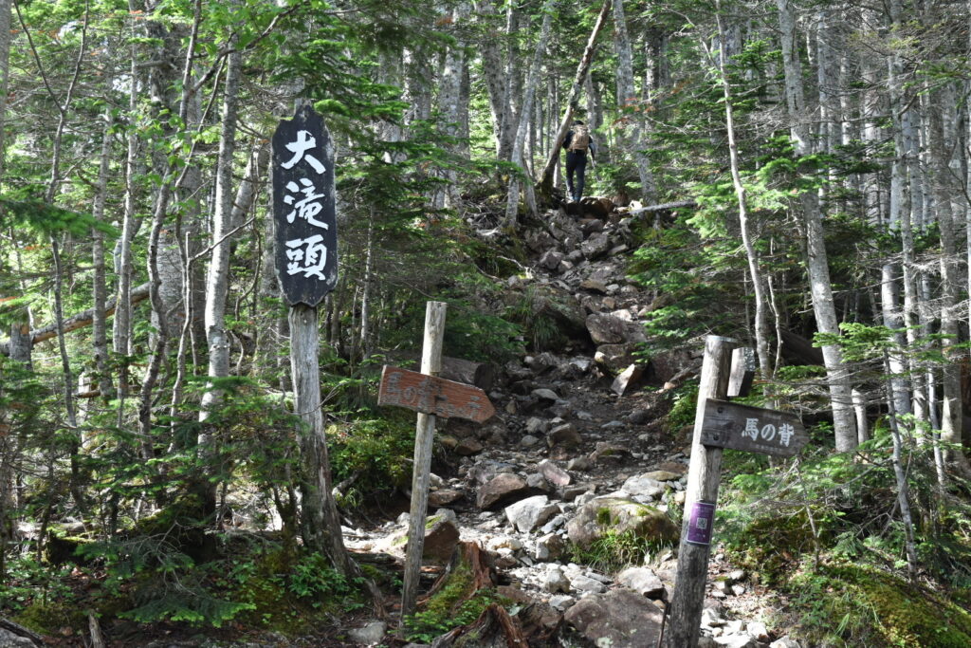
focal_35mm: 51
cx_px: 486
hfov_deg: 38.9
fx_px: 1376
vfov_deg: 26.5
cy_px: 324
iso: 800
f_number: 8
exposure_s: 1/125
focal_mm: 34
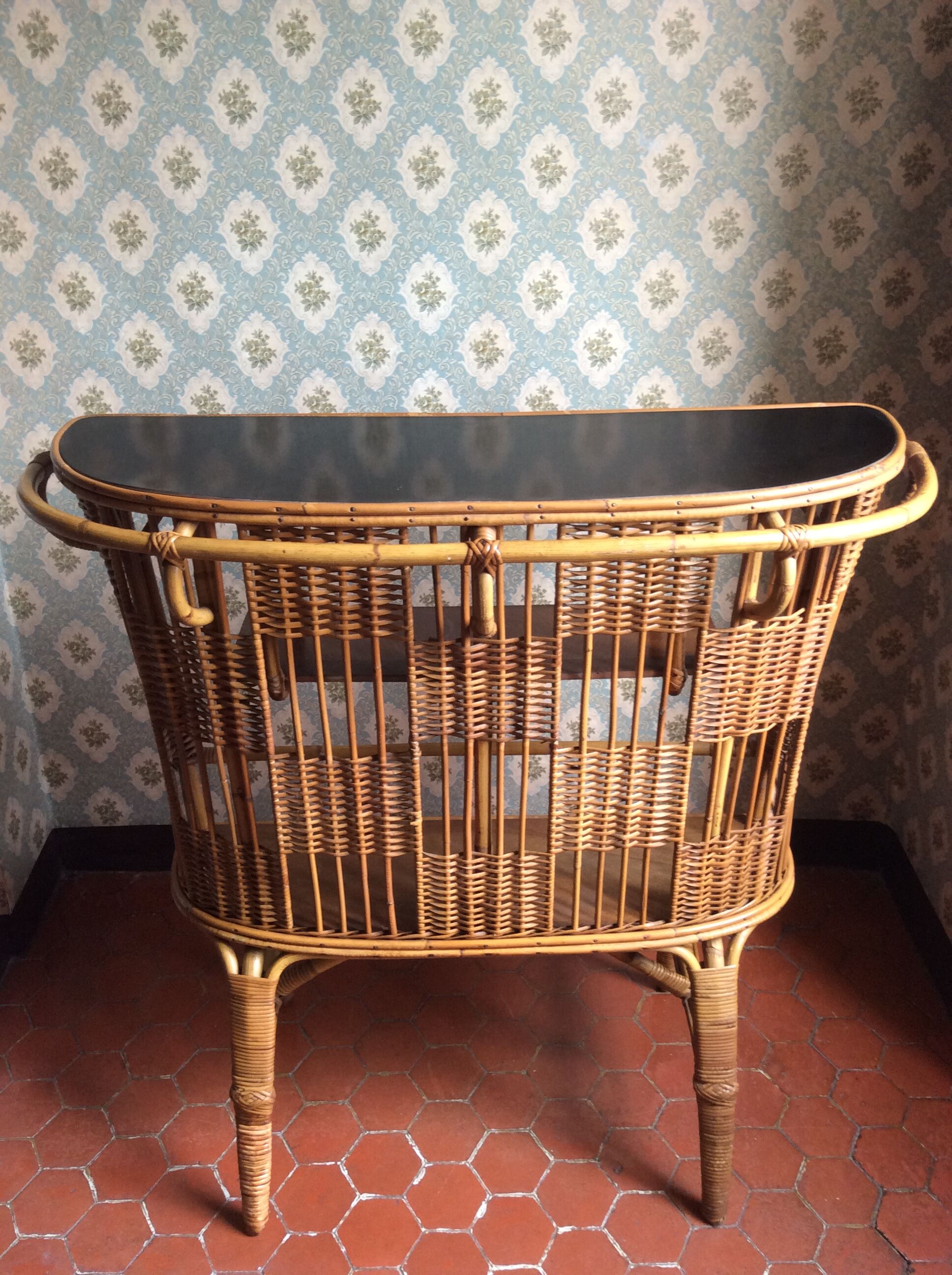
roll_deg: +0.3
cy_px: 638
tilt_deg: -27.8
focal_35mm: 32
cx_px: 476
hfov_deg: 44.1
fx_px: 1177
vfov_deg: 56.9
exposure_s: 1/25
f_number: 2.4
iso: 64
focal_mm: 3.3
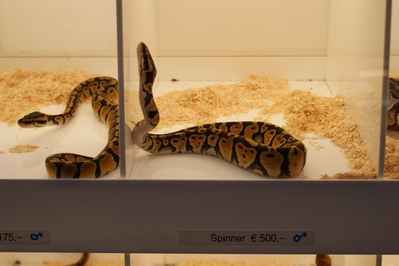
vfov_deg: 22.6
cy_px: 133
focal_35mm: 60
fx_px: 665
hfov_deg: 33.4
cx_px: 200
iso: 125
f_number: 5.6
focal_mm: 40
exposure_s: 1/60
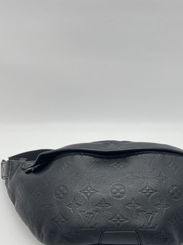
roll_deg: -1.5
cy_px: 187
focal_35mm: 40
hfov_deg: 35.8
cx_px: 112
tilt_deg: -41.3
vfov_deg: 45.0
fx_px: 282
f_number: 1.5
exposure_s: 1/114
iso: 32
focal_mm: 5.7
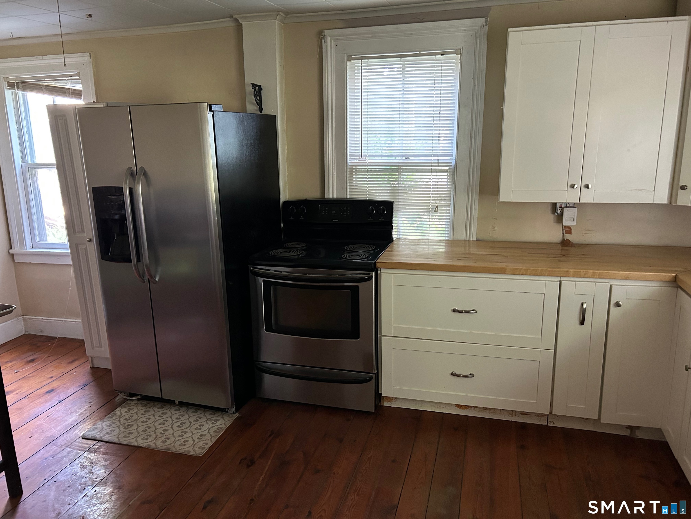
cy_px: 260
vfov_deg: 53.1
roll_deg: +0.8
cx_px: 346
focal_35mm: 26
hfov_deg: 67.3
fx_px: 519
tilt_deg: -12.5
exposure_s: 1/41
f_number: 1.5
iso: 500
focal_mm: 5.7
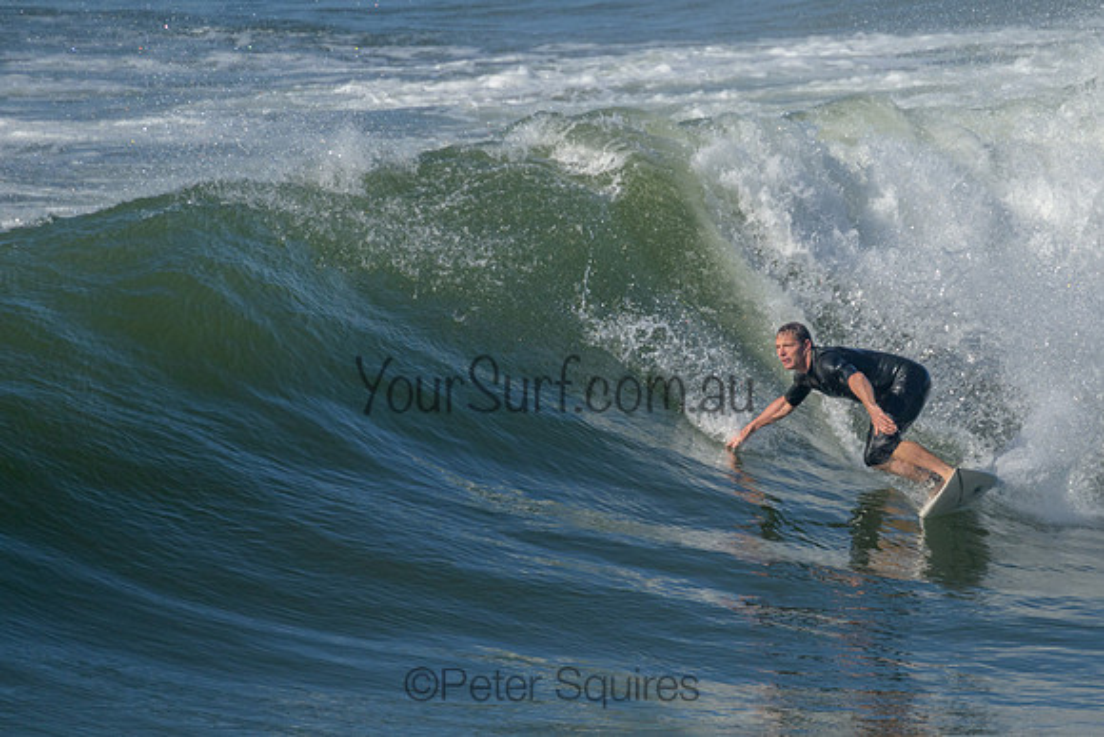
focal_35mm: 1088
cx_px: 750
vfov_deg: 1.3
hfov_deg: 1.9
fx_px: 33361
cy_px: 301
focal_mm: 800
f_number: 11
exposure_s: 1/2000
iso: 640
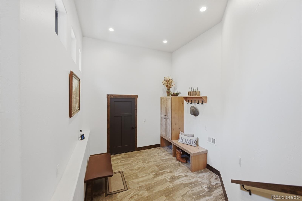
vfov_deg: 81.2
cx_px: 151
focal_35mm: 14
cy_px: 100
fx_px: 117
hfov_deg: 104.3
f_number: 8
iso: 400
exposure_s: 1/125
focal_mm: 14
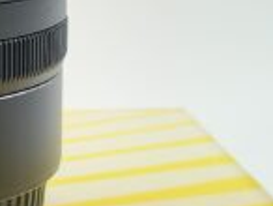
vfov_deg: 17.3
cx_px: -123
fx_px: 664
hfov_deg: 20.3
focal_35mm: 84
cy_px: 16
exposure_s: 1/346
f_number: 1.8
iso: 100
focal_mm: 5.56
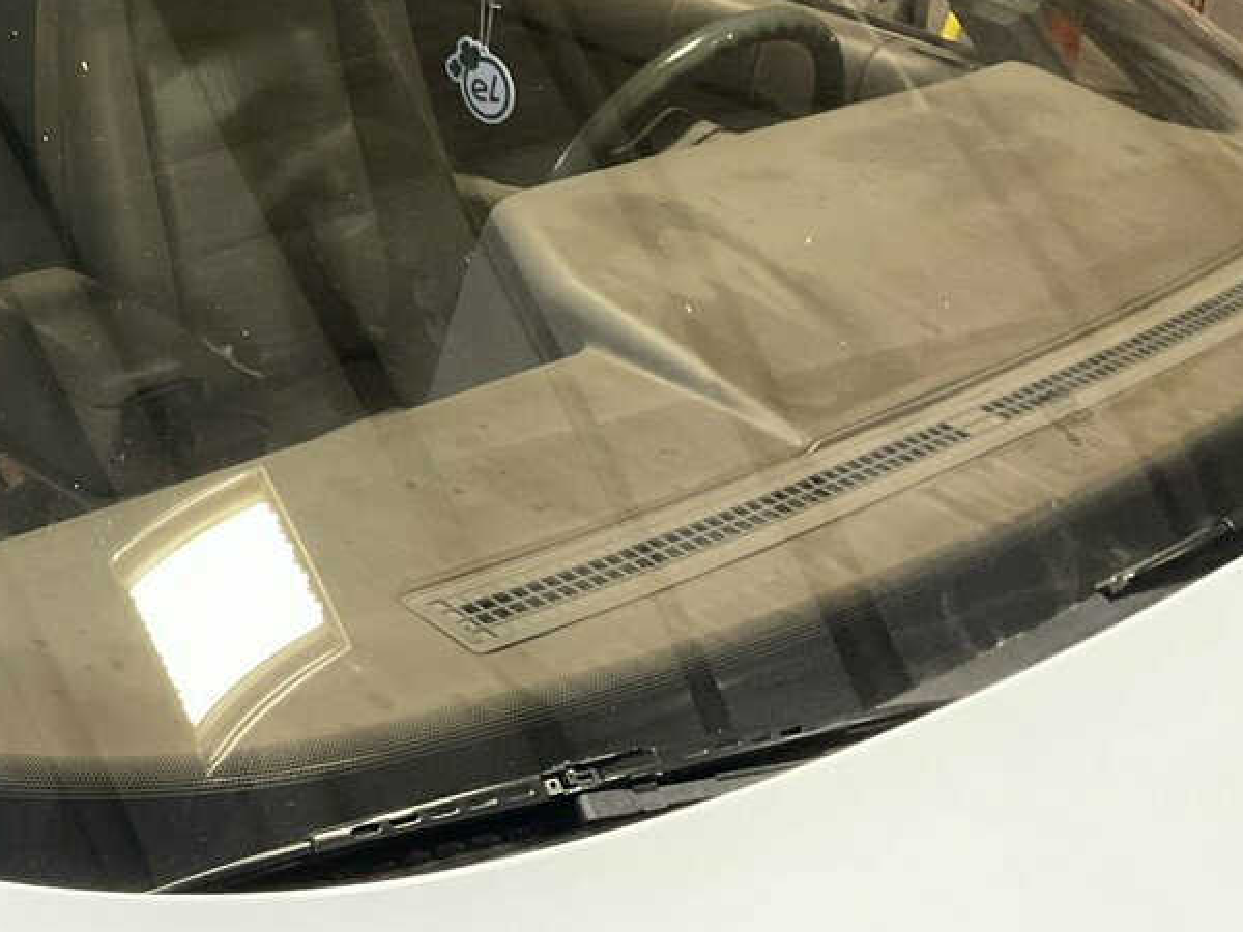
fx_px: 2083
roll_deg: +0.2
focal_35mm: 58
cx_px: 8
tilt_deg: -17.3
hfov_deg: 30.9
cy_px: 31
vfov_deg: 24.3
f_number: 1.8
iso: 200
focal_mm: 3
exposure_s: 1/40
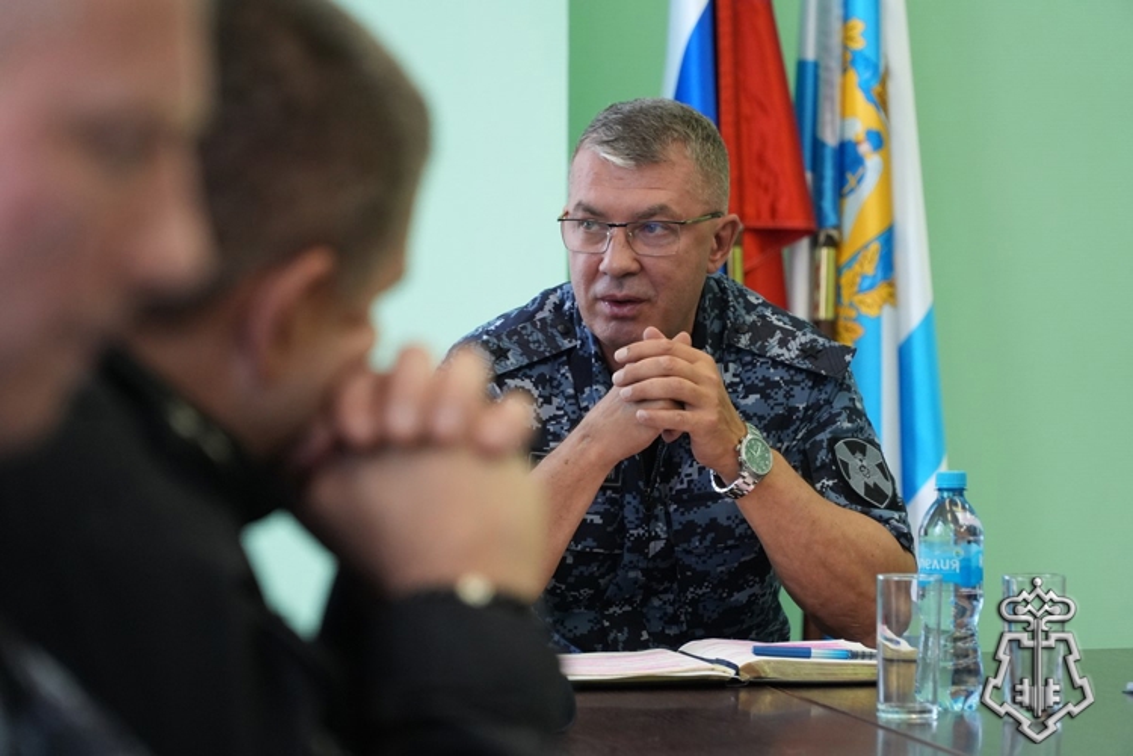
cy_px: 378
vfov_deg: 8.9
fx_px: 4862
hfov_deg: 13.3
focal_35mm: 154
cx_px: 566
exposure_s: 1/160
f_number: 4
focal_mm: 103
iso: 1600
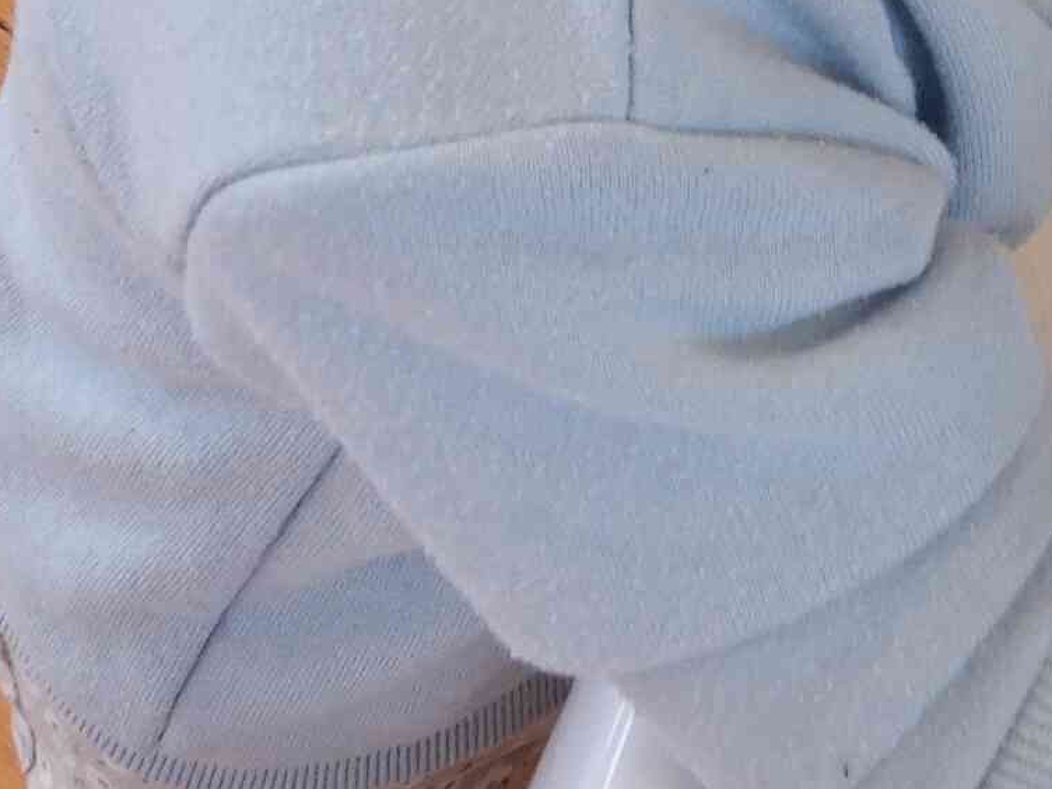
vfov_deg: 13.5
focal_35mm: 103
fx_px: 3130
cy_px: -425
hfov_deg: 18.2
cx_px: 1235
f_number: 2.8
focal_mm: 4.3
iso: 125
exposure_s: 1/100
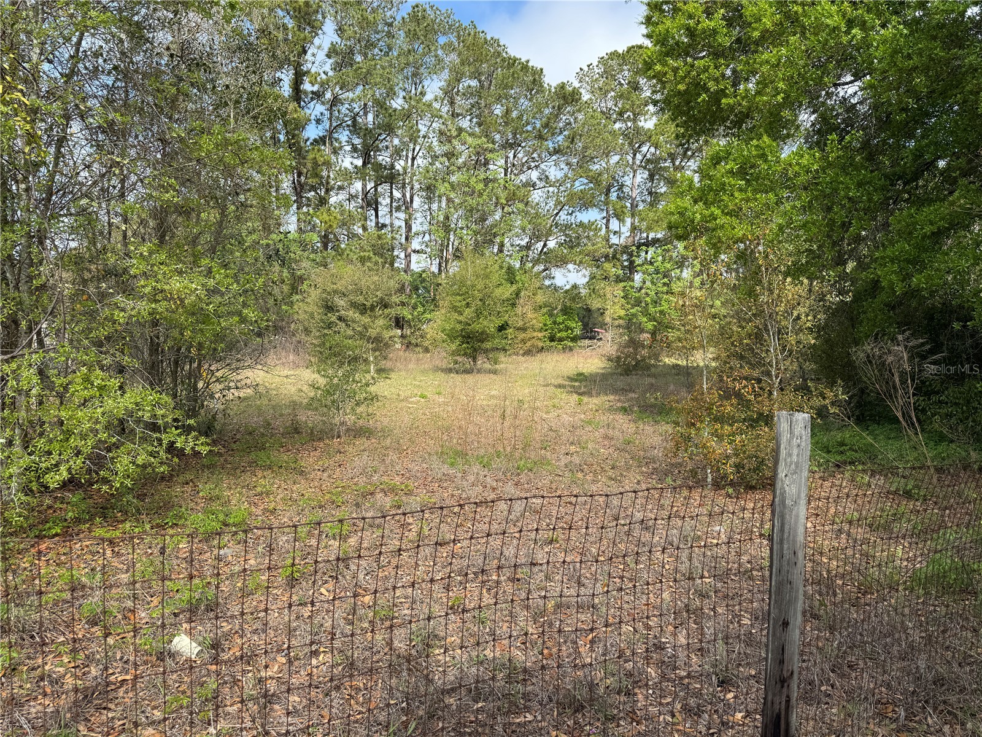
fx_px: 681
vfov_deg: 56.8
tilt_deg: -3.1
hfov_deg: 71.6
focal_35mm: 24
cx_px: 491
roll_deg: -1.0
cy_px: 368
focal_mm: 6.76
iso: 80
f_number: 1.78
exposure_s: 1/1980
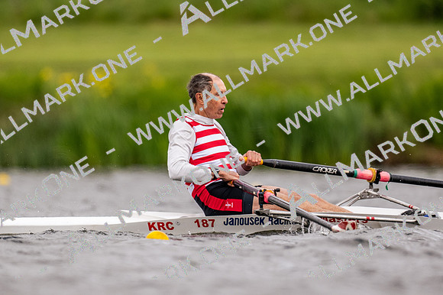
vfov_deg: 1.5
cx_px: 222
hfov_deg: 2.3
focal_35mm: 900
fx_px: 11068
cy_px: 148
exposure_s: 1/2500
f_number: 4
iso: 560
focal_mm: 600
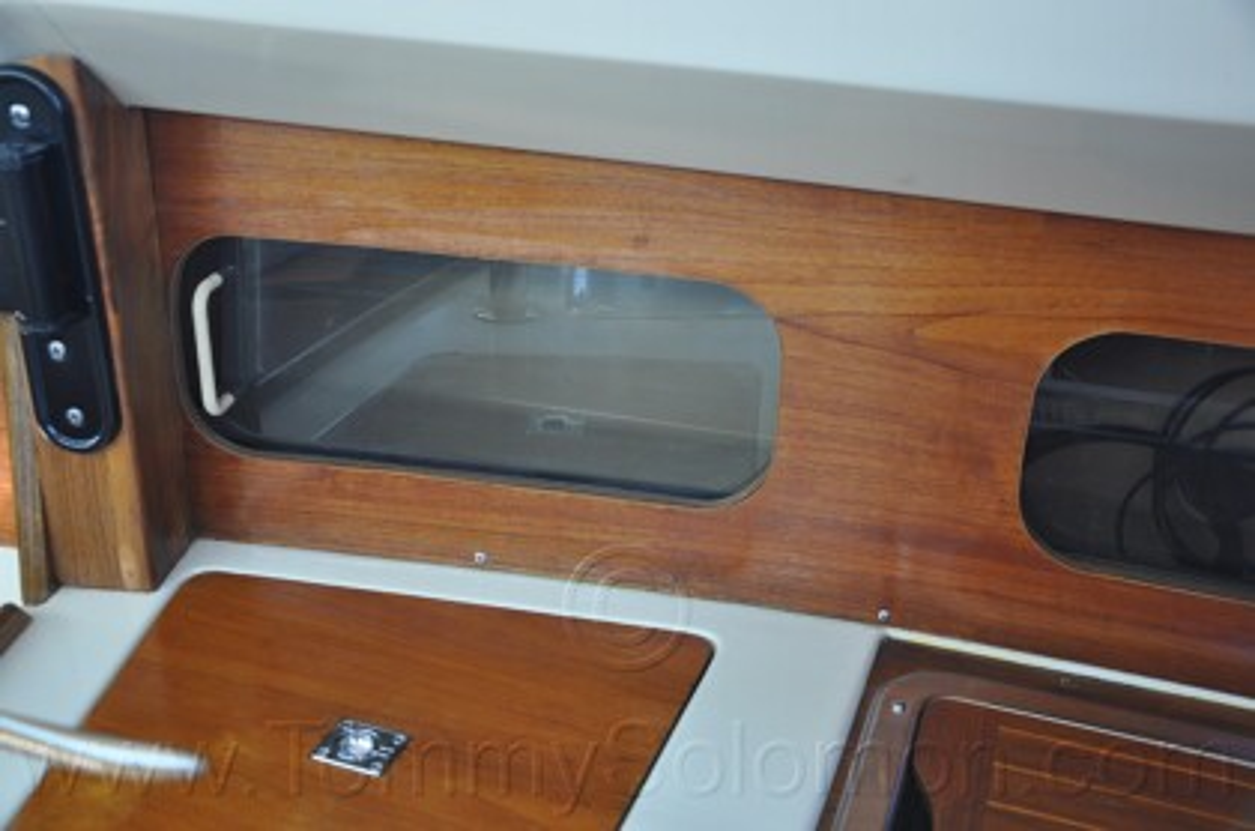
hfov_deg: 49.6
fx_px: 1356
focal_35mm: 39
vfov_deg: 34.0
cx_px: 628
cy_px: 416
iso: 400
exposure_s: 1/60
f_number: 4
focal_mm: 26
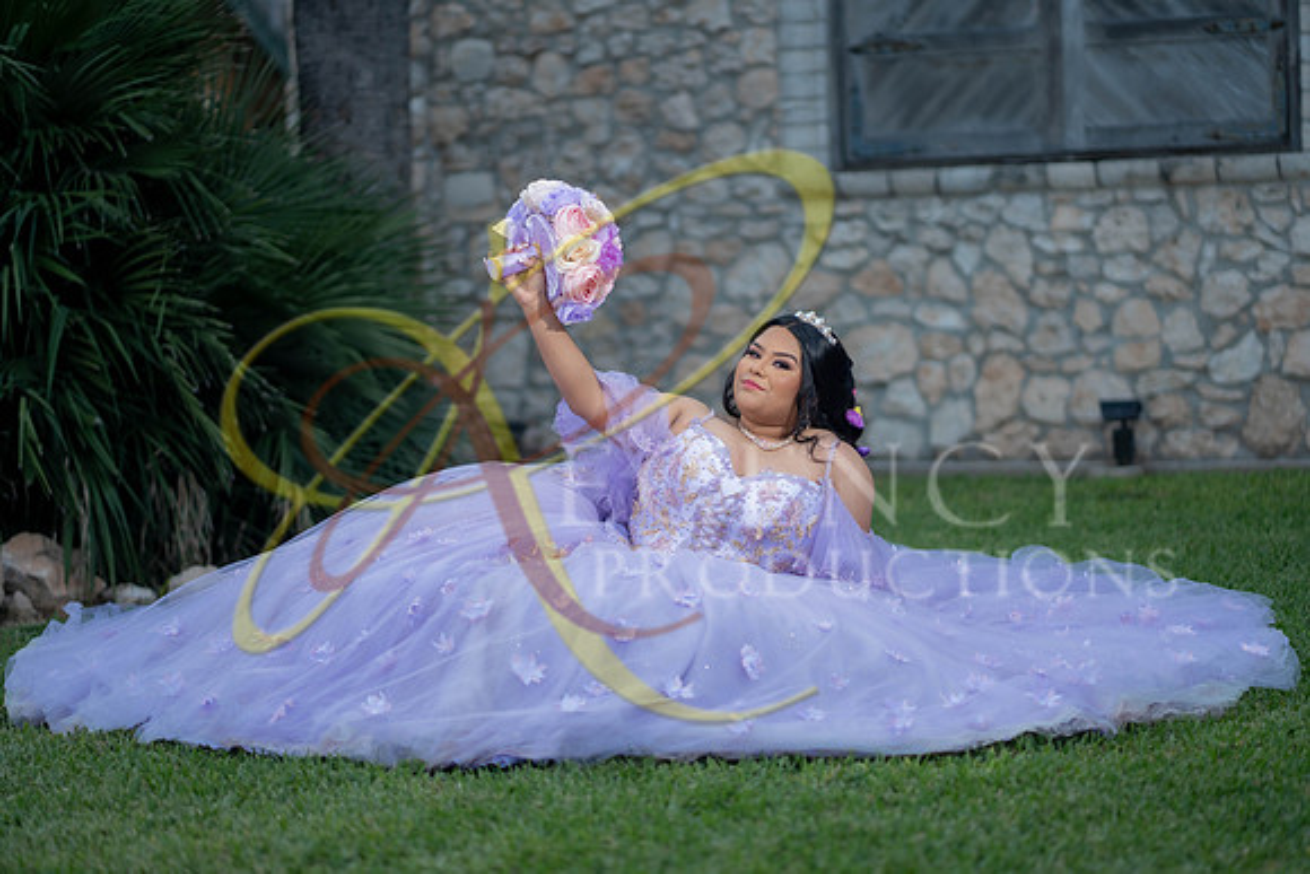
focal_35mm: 85
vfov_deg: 16.1
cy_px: 437
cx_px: 655
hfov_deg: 23.9
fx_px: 3094
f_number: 1.8
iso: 125
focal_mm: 85
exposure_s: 1/2000
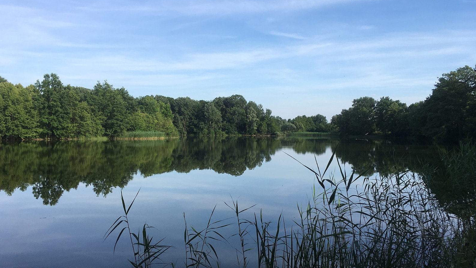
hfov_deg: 61.0
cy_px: 134
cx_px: 235
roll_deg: -1.2
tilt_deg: -1.1
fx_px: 404
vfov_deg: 36.7
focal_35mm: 32
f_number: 2.2
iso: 25
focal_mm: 4.15
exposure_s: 1/1054
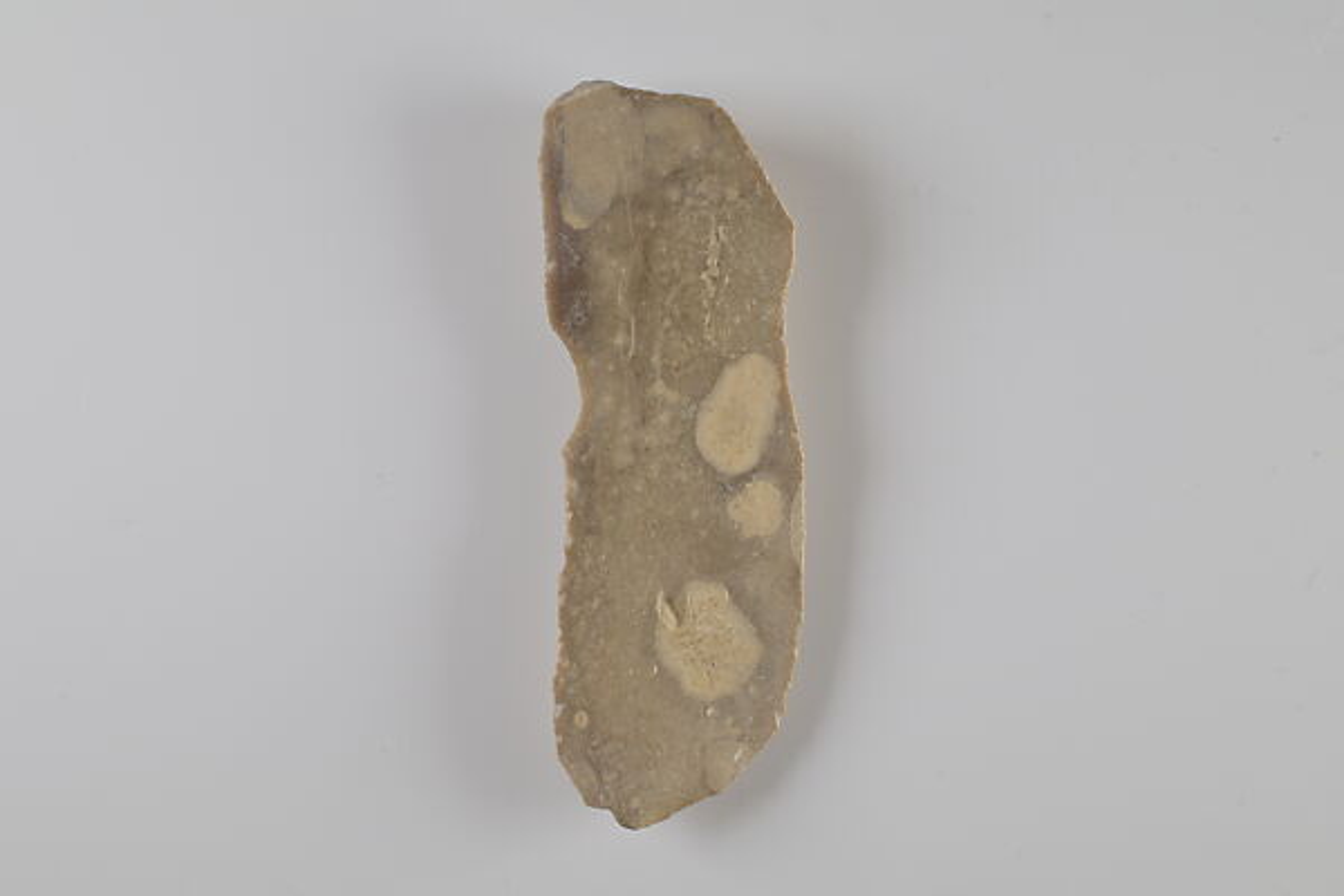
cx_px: 672
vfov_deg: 22.6
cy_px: 448
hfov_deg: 33.4
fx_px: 2240
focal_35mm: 60
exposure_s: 1/30
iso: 125
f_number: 18
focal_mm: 40
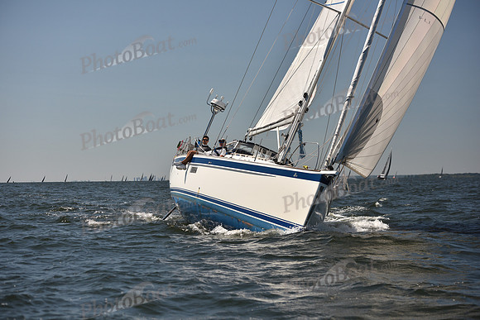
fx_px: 1147
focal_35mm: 86
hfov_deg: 23.6
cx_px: 240
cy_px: 160
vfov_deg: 15.9
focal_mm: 86
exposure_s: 1/1600
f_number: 4
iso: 250
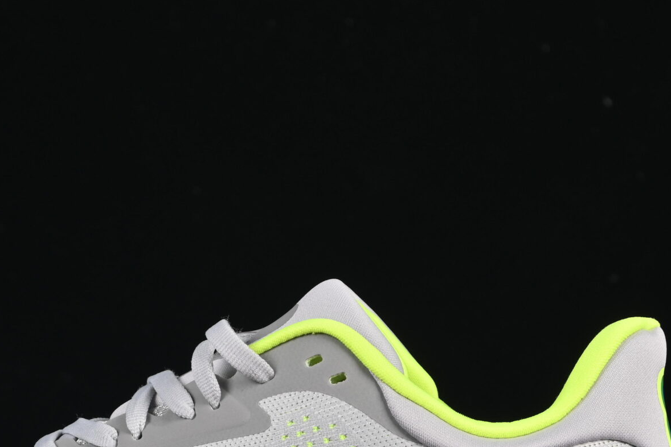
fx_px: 3038
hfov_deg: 12.6
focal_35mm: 163
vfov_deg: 8.4
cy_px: 414
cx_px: 249
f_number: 8
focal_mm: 50
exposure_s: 1/80
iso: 160
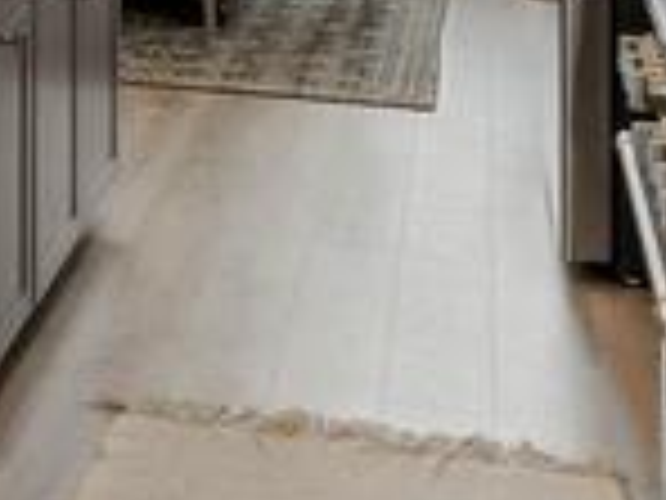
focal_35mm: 85
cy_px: -135
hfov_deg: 20.6
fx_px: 1635
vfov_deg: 16.5
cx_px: -248
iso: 400
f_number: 7.1
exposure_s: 1/60
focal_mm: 11
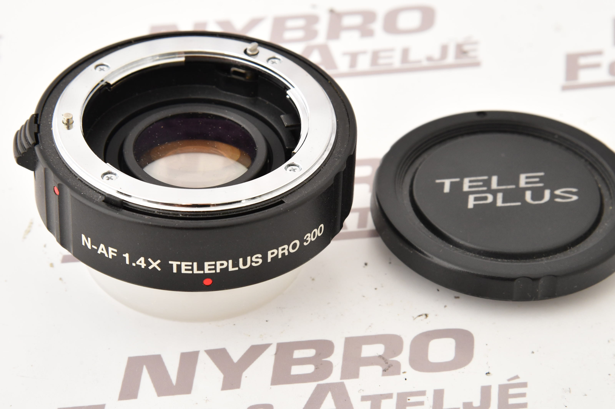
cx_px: 308
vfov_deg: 11.4
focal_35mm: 120
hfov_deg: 17.1
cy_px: 204
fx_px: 2048
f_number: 13
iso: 1600
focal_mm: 120
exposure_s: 1/160
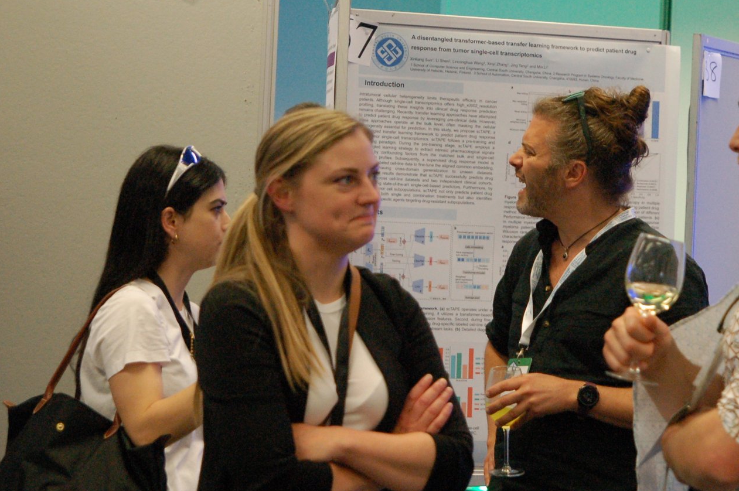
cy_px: 176
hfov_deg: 17.2
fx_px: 2440
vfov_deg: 11.5
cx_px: 528
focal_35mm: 119
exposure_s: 1/125
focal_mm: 50
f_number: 4
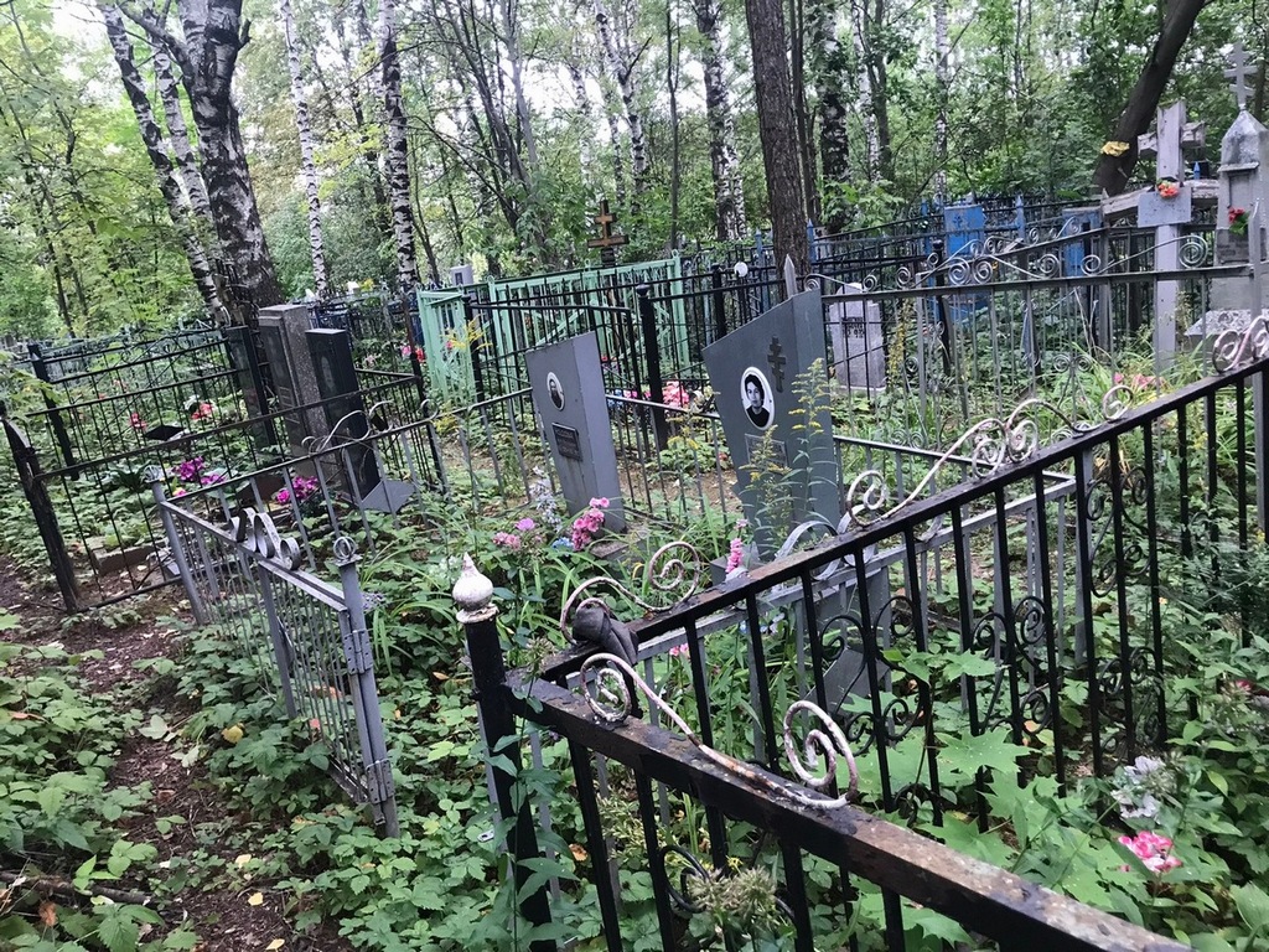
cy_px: 476
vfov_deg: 49.7
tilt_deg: -14.6
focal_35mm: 28
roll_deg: +10.1
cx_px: 634
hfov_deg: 63.4
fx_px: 1026
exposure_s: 1/25
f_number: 1.8
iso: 32
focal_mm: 3.99
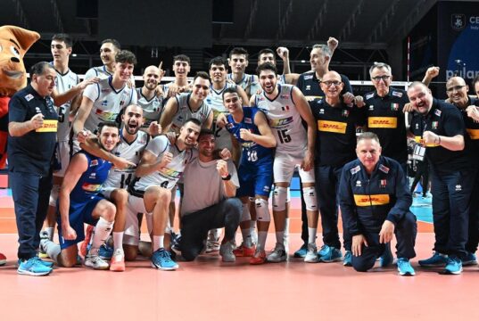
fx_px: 426
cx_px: 240
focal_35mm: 32
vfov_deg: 41.3
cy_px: 160
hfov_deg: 58.6
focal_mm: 32
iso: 11400
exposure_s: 1/500
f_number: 5.6
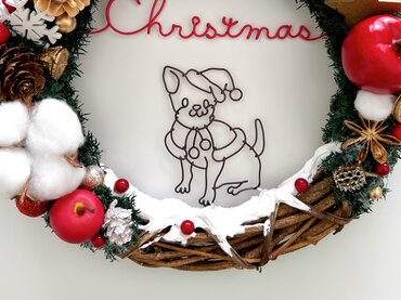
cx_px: 206
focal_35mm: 45
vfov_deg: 31.3
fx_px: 521
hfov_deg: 42.1
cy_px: 61
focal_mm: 5.7
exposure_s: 1/121
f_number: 1.5
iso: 100
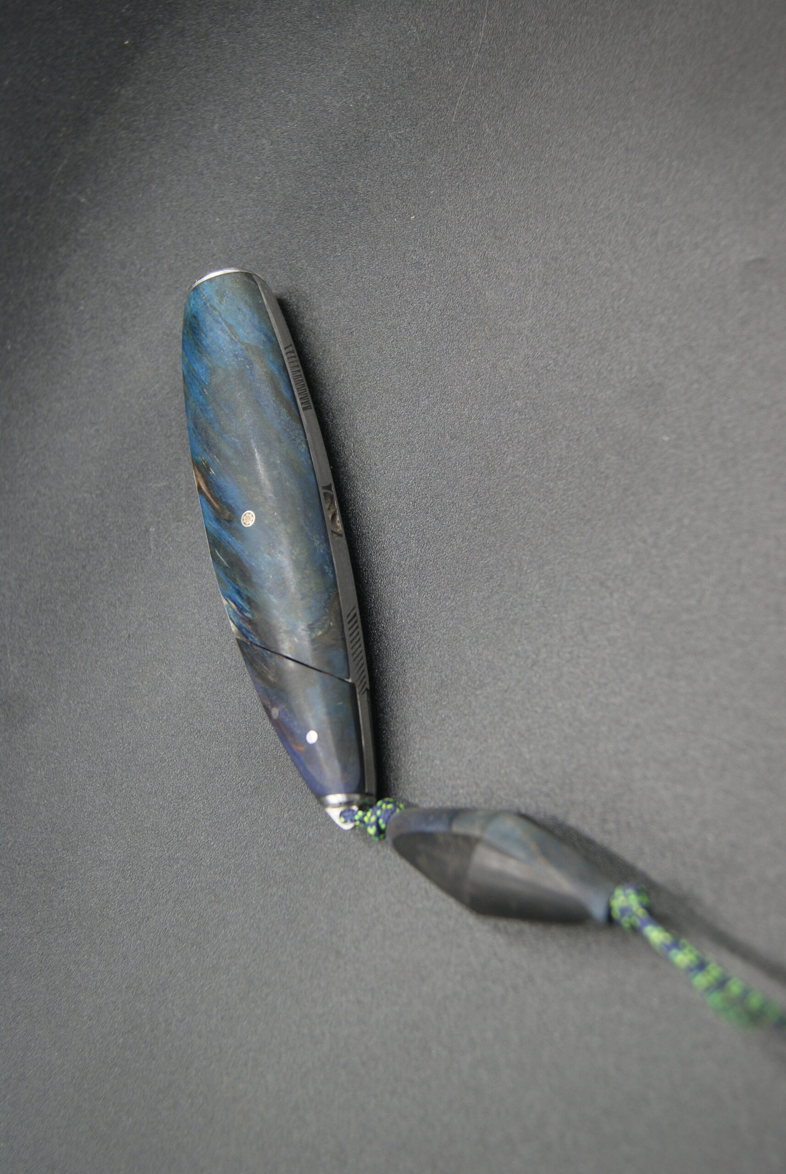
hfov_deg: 32.0
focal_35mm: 42
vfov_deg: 46.3
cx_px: 393
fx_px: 1371
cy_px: 587
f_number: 4.5
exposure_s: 1/50
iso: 200
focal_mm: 28
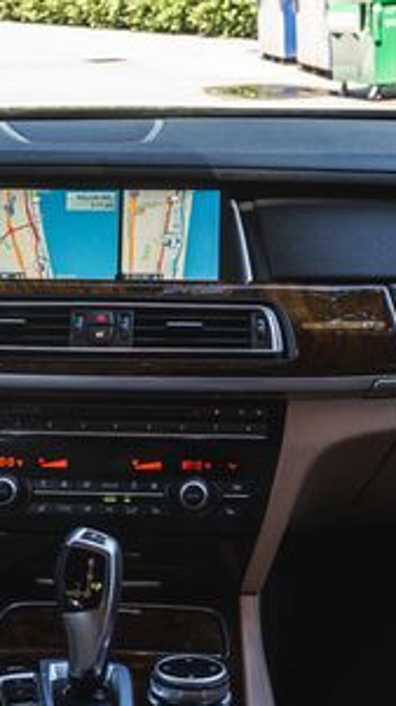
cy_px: 418
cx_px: 108
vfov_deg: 30.5
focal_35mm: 69
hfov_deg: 17.4
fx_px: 1290
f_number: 8
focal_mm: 31
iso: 640
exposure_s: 1/50
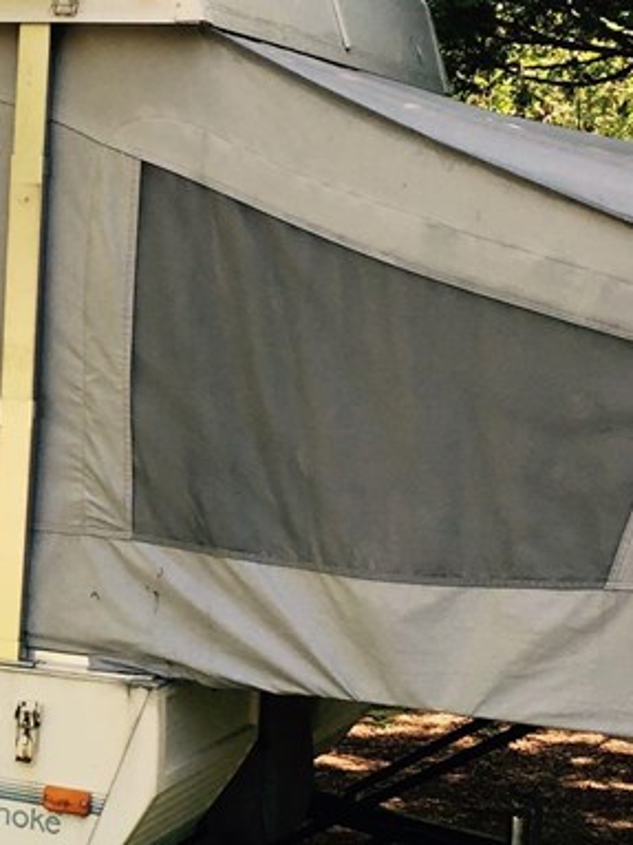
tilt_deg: -6.7
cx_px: -126
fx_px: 2366
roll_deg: -3.0
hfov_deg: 14.7
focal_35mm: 97
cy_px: 477
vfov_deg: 20.2
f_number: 2.2
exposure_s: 1/314
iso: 32
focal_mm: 4.15
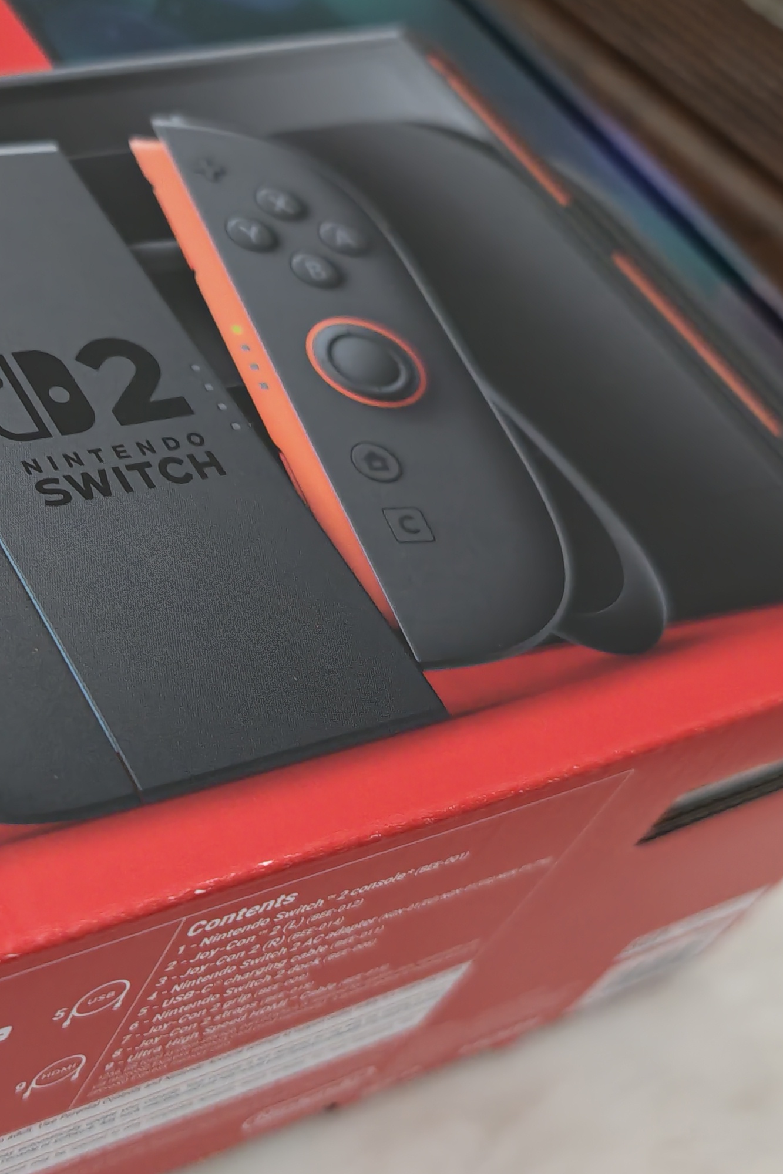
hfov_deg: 26.4
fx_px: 1599
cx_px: 52
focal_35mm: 49
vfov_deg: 40.3
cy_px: 525
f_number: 1.6
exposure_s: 1/100
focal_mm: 6.55
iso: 500
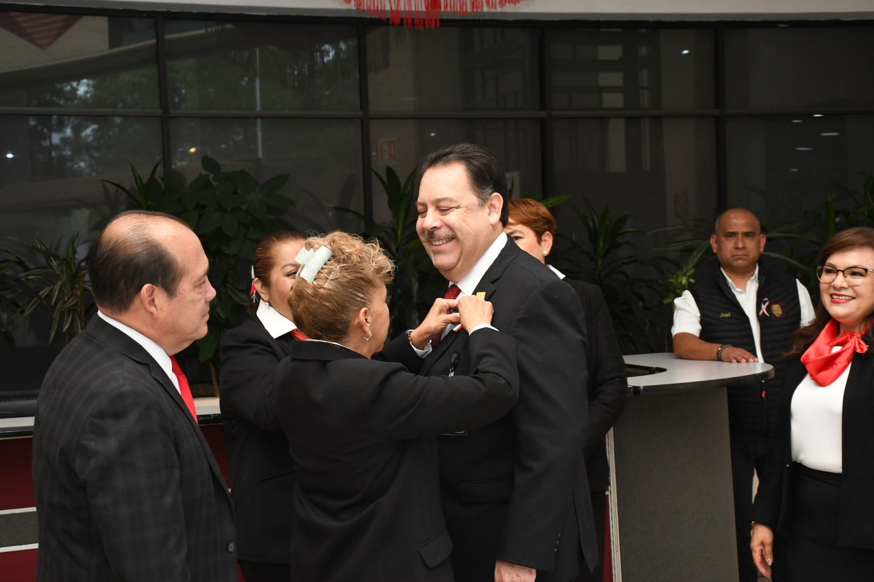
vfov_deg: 21.6
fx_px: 1529
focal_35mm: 63
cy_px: 291
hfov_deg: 31.9
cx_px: 437
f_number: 6.3
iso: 1250
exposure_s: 1/125
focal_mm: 42
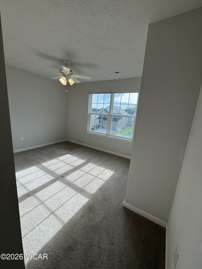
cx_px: 101
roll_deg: -4.7
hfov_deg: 85.7
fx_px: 109
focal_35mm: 14
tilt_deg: -11.2
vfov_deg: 102.1
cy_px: 134
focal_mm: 2.22
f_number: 2.2
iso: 40
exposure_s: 1/405
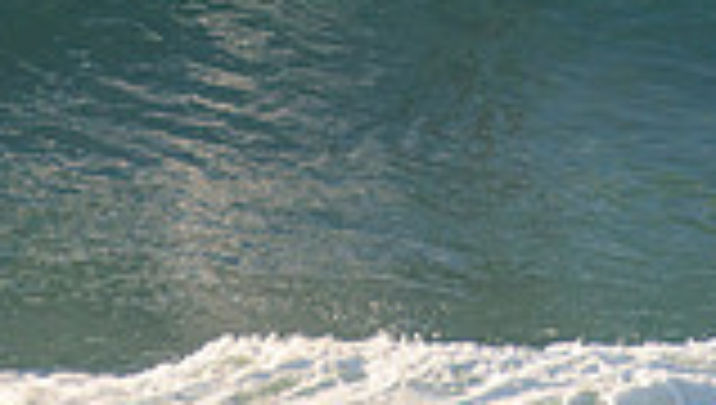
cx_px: 531
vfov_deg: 0.6
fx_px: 36279
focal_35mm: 1908
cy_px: -196
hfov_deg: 1.1
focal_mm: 500
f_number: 5.6
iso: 220
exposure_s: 1/1600
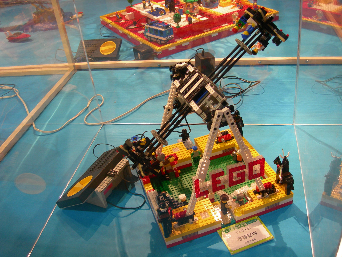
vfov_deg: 37.7
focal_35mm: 38
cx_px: 171
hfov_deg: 49.0
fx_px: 375
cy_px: 128
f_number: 2.8
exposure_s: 1/4
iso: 93
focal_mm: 7.8
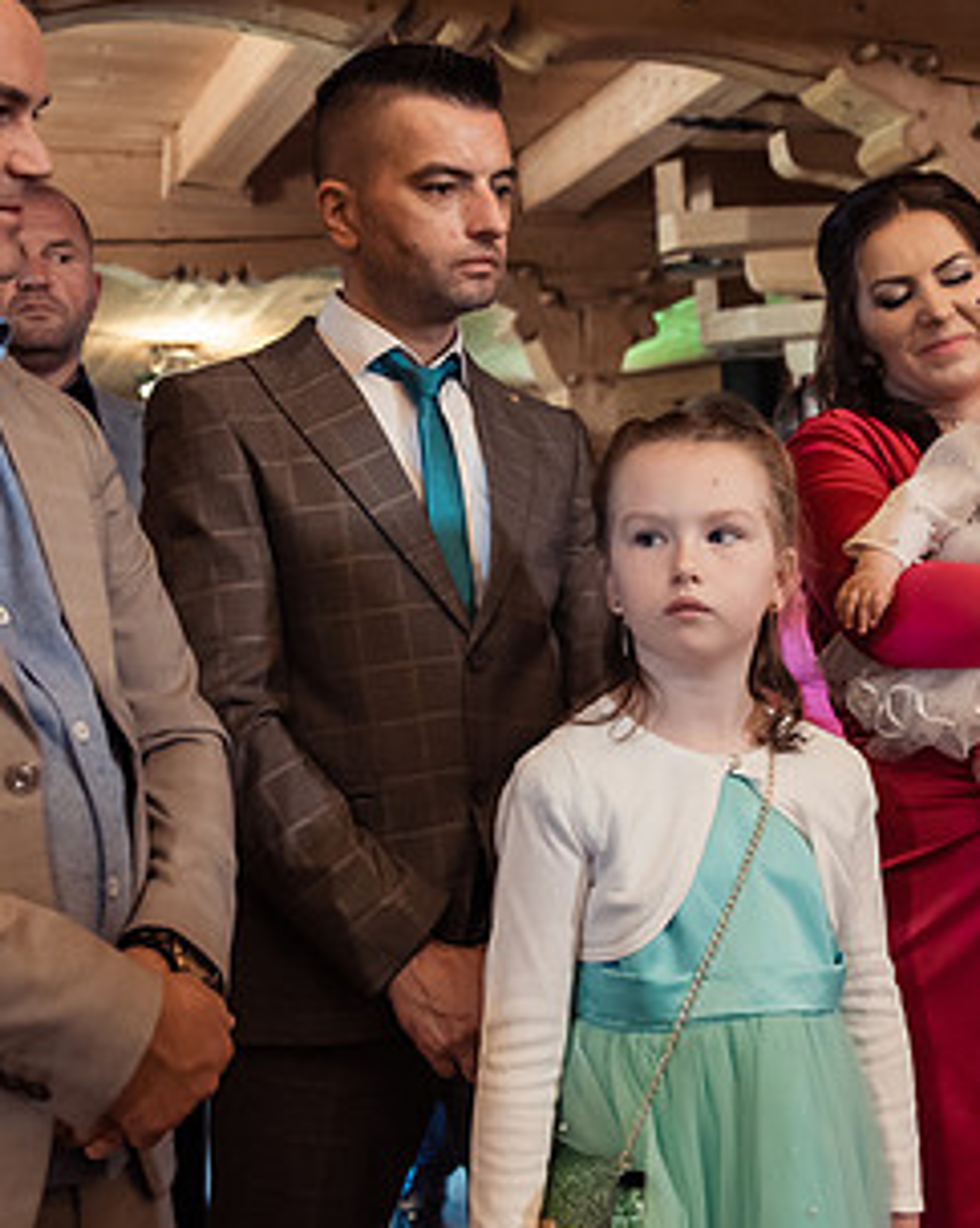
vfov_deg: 37.9
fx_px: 1778
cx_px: 641
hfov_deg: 30.6
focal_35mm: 49
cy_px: 724
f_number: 2.8
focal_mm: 24
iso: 1250
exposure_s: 1/125
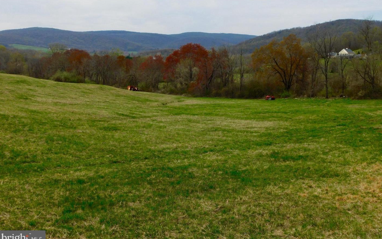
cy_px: 100
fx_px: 406
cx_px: 193
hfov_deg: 50.4
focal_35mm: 39
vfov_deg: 32.7
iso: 125
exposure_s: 1/1250
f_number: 3.5
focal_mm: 6.3
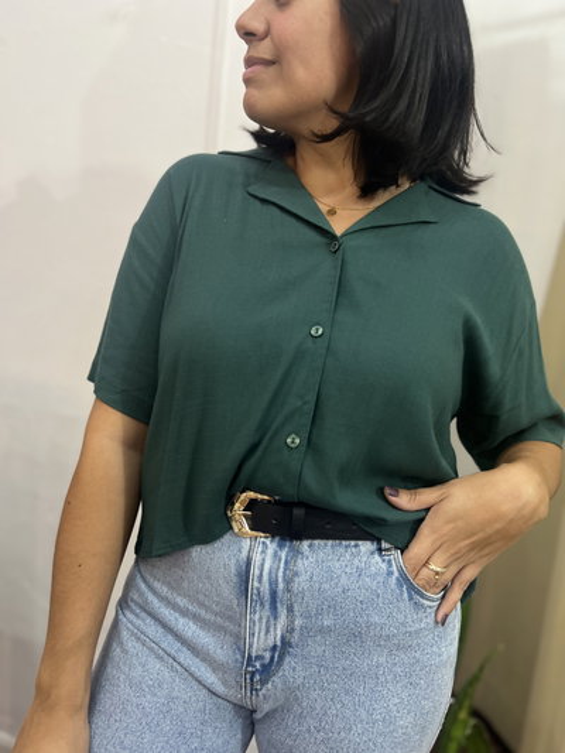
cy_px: 376
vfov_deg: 67.3
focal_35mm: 26
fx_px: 566
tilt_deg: -8.9
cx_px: 282
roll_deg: -5.0
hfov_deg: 53.1
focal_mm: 5.7
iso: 80
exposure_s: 1/50
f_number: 1.5
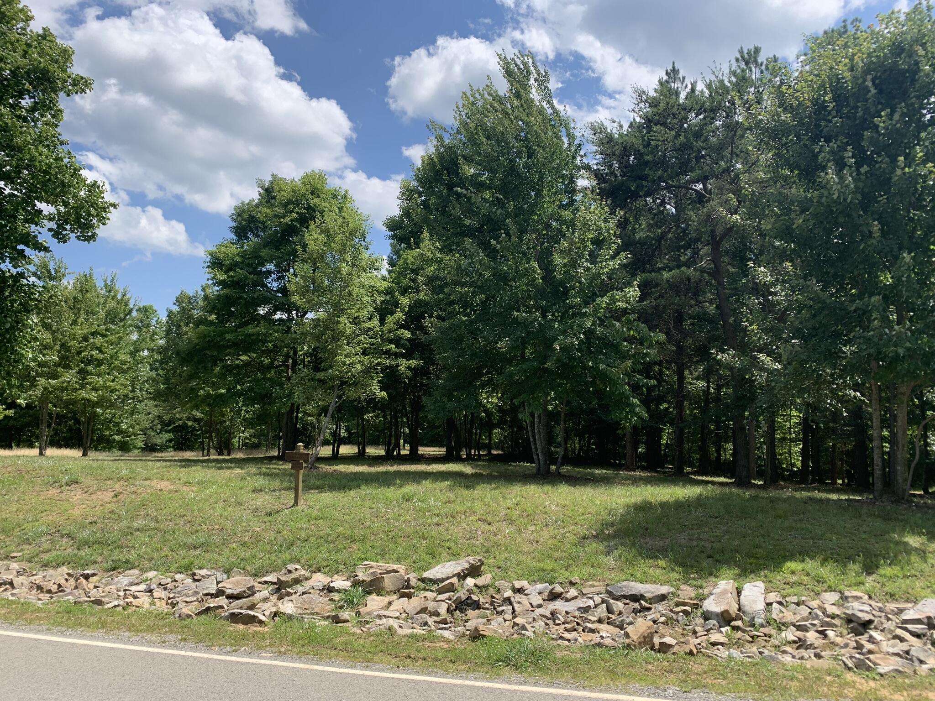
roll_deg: -1.5
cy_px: 350
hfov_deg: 67.3
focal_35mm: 26
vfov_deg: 53.1
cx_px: 468
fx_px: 702
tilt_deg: +3.1
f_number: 1.8
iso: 25
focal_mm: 4.25
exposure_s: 1/1748
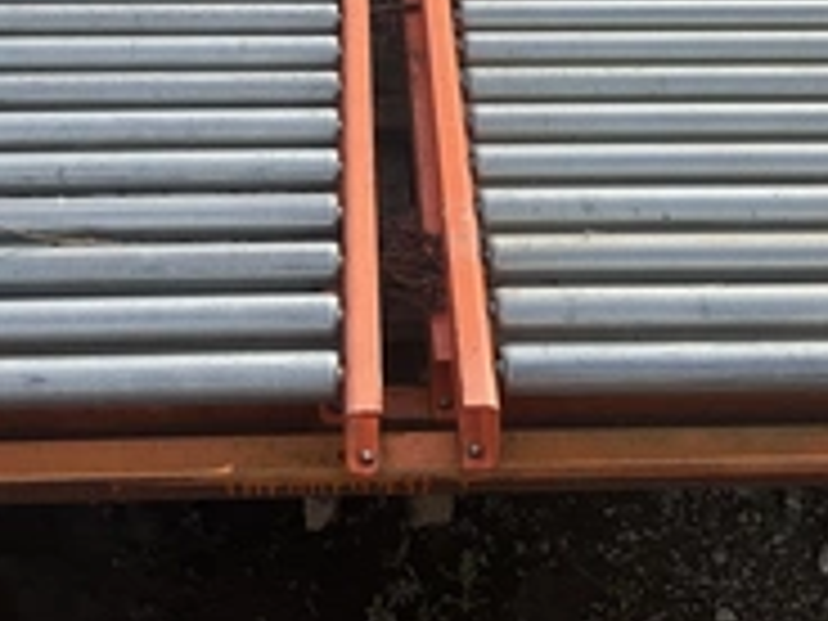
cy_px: -45
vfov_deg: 22.1
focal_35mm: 63
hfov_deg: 30.7
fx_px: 1507
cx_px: 378
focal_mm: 3
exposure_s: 1/1412
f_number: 1.8
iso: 25
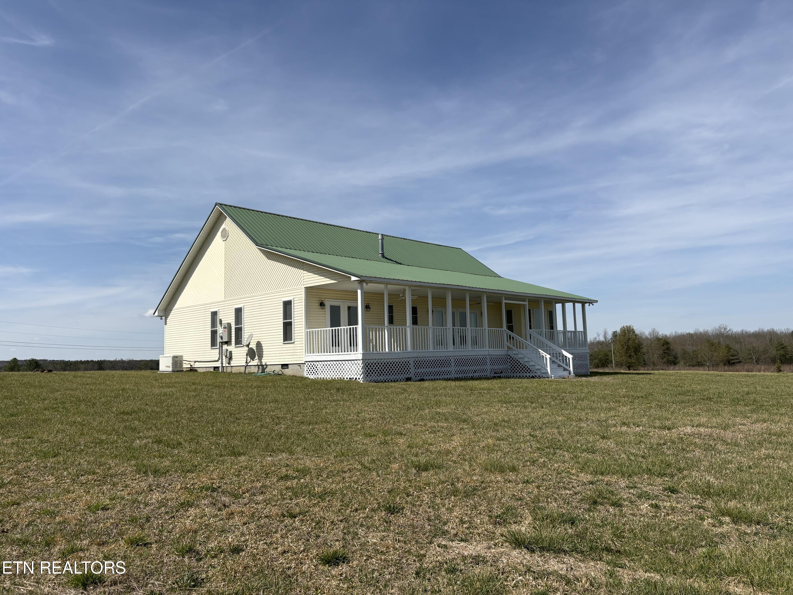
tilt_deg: +2.6
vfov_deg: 53.1
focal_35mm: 26
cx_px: 396
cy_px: 298
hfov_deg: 67.3
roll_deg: +0.2
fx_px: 596
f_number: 1.6
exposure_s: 1/5814
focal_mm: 5.96
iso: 50
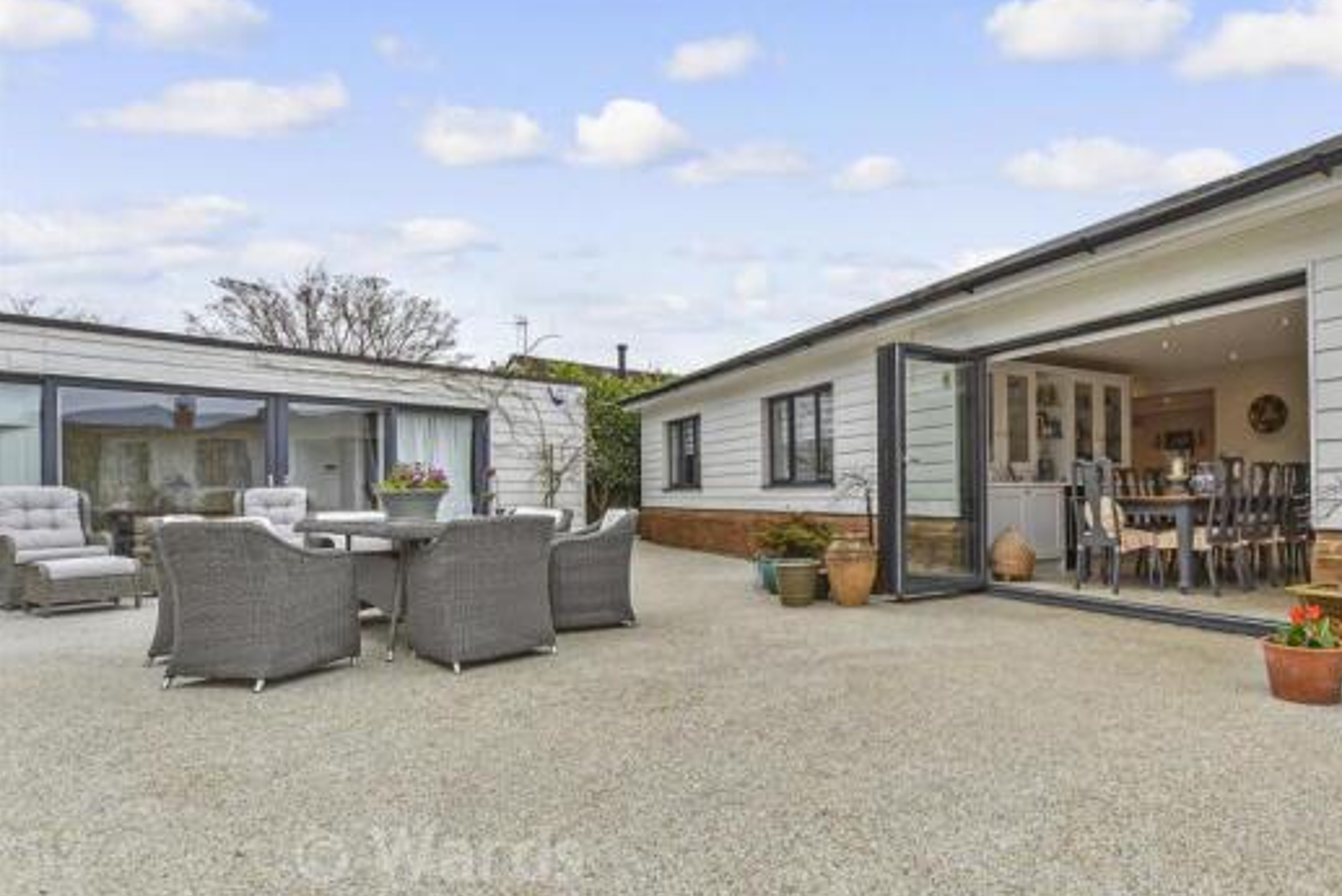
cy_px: 466
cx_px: 848
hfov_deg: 85.0
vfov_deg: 64.6
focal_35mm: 19
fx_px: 708
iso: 200
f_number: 9
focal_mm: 10
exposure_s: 1/160
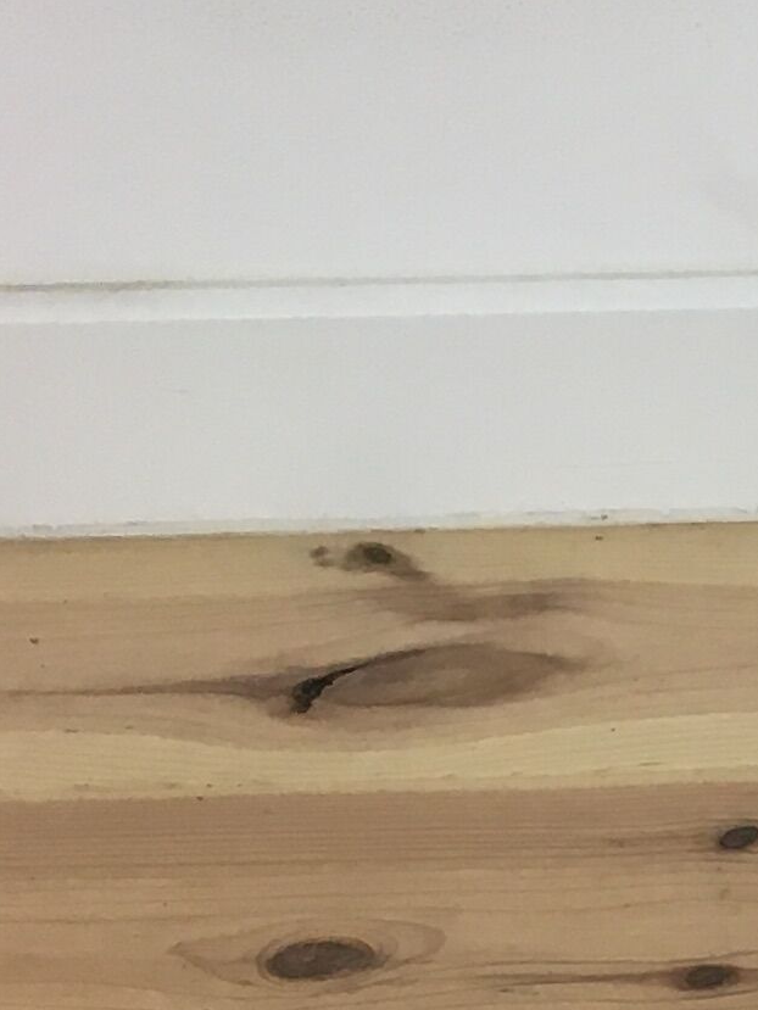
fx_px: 4116
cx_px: 1761
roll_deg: -0.3
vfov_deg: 13.9
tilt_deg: -27.0
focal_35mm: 141
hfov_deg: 9.5
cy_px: 874
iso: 32
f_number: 2.2
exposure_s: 1/33
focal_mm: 4.15
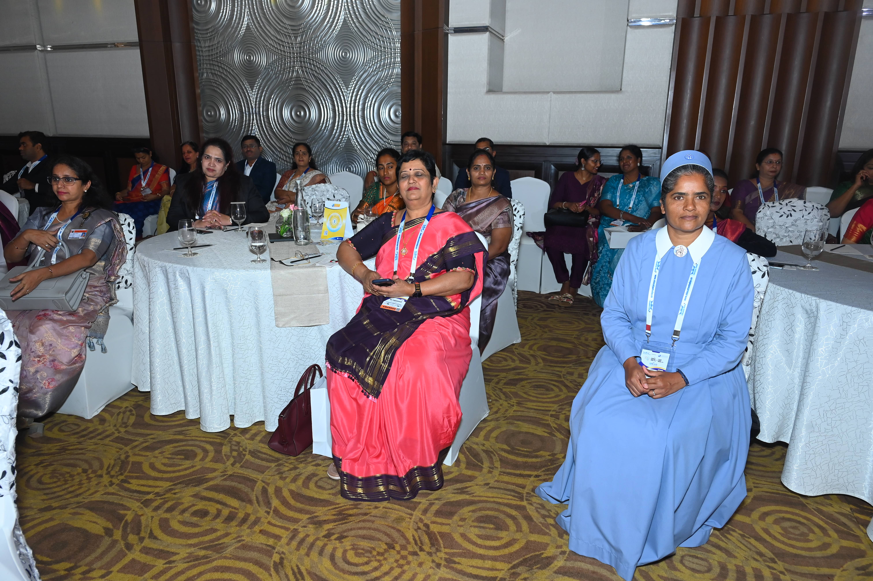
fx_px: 582
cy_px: 290
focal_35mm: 24
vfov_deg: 53.1
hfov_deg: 73.8
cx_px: 436
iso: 800
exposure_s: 1/160
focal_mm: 24
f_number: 6.3
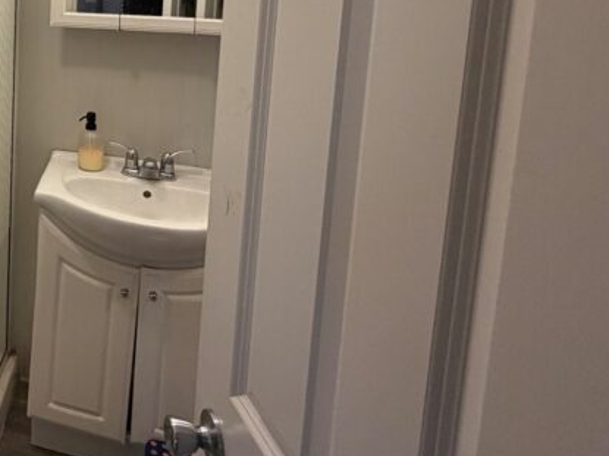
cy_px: 16
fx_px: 633
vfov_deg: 36.3
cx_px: -71
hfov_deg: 40.6
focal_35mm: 36
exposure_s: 1/60
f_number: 2.2
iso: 200
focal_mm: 2.22
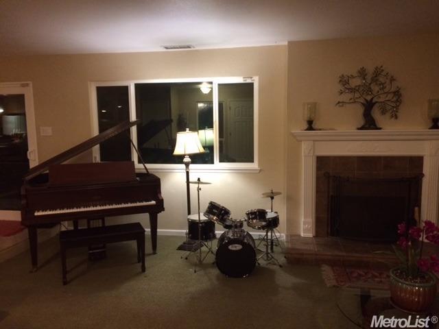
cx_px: 220
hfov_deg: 61.7
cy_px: 164
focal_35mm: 29
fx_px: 368
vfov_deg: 48.2
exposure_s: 1/30
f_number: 2.2
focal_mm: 4.15
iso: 250
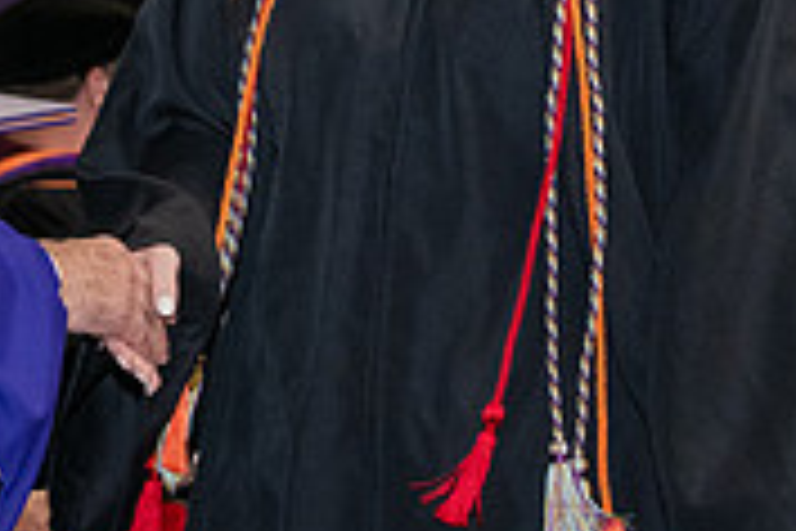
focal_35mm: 230
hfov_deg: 8.9
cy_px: -79
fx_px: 5085
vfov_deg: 5.9
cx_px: 40
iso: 2500
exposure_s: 1/200
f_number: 5
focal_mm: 70
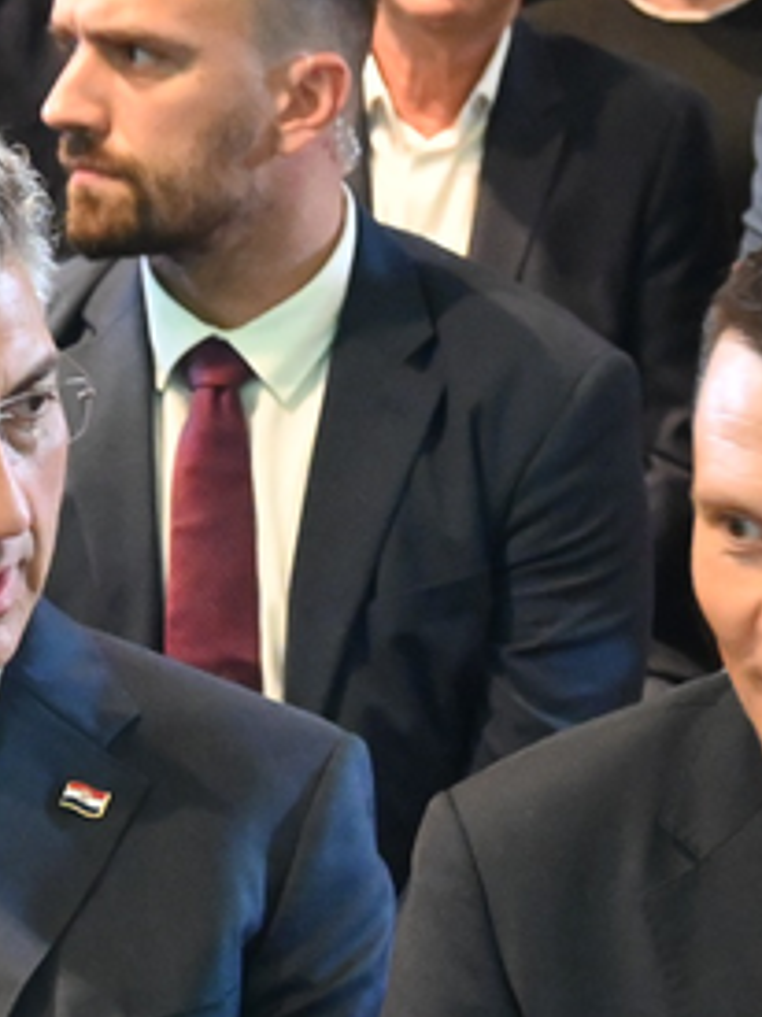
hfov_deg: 8.4
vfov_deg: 11.2
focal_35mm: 176
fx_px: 5170
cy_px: 939
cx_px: 505
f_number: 4.8
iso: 5000
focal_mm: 29
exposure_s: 1/60
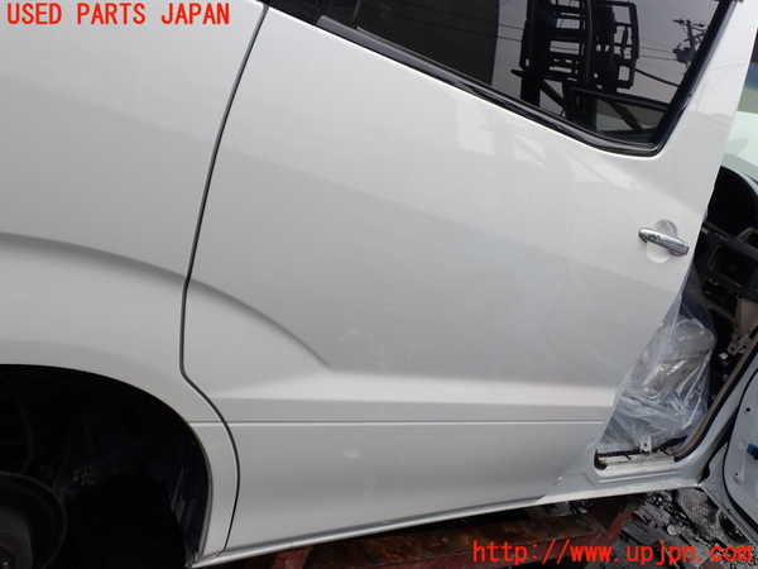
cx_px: 379
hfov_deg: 60.0
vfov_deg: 46.8
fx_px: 657
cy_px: 284
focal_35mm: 30
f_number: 3.2
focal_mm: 5.4
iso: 100
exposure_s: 1/500
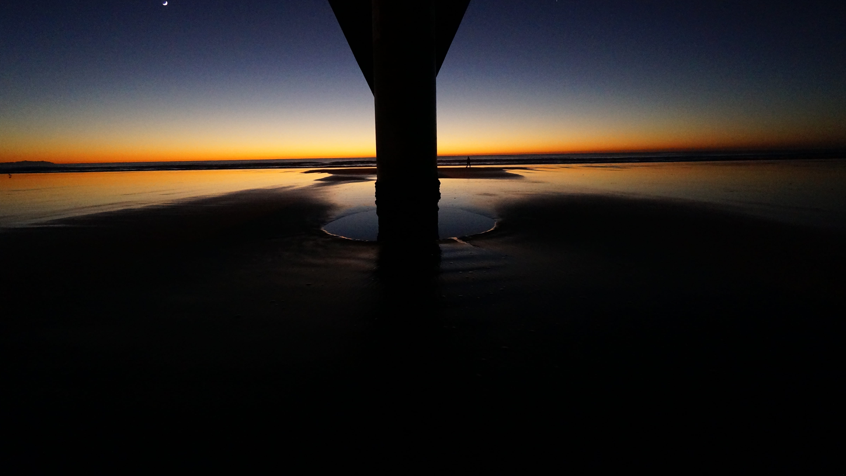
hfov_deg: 99.4
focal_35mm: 16
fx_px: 359
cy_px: 201
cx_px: 418
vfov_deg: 66.7
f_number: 4
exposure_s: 1/50
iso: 3200
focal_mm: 10
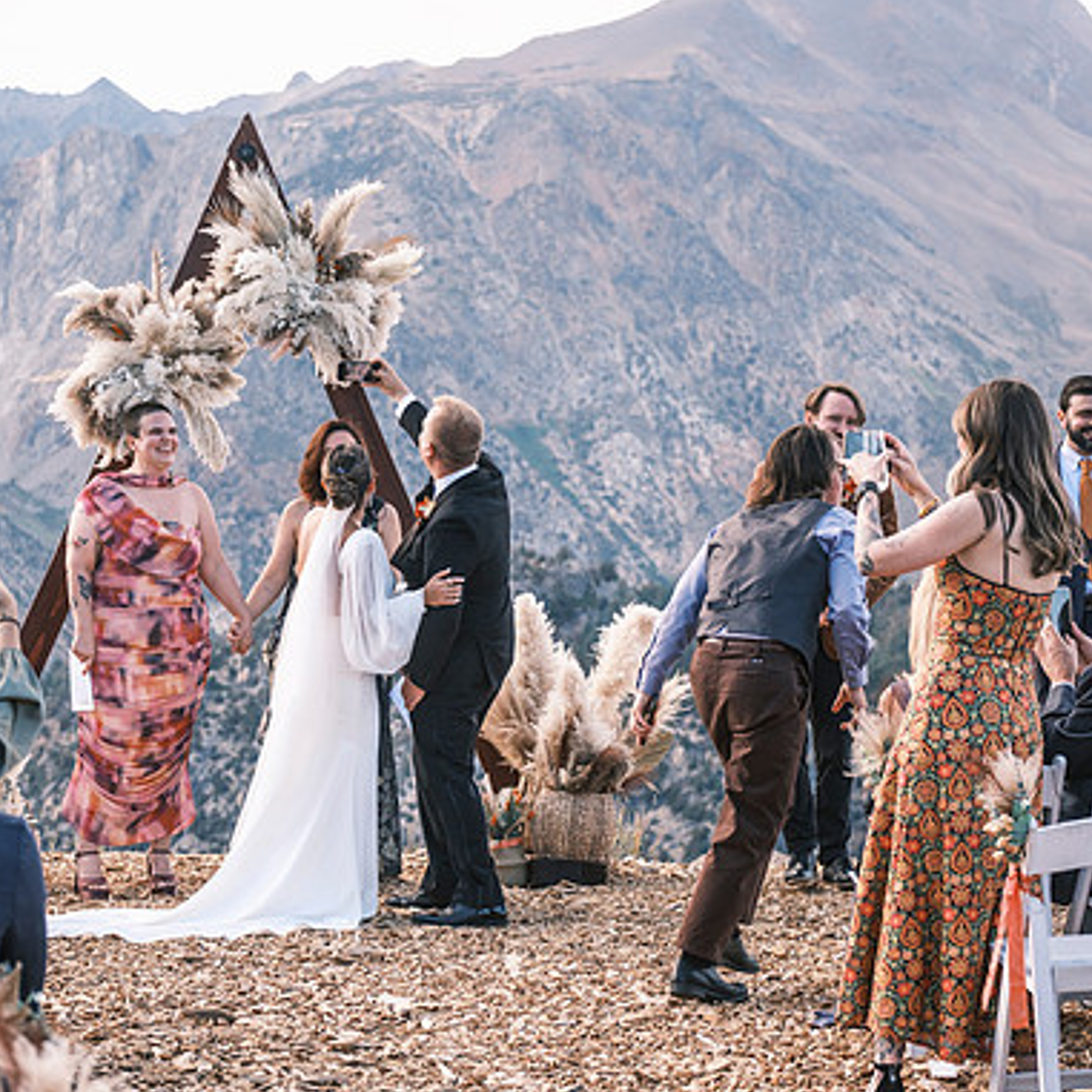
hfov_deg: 17.9
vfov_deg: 17.9
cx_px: 527
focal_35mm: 97
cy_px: 552
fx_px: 3462
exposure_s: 1/950
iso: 400
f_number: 2.8
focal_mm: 50
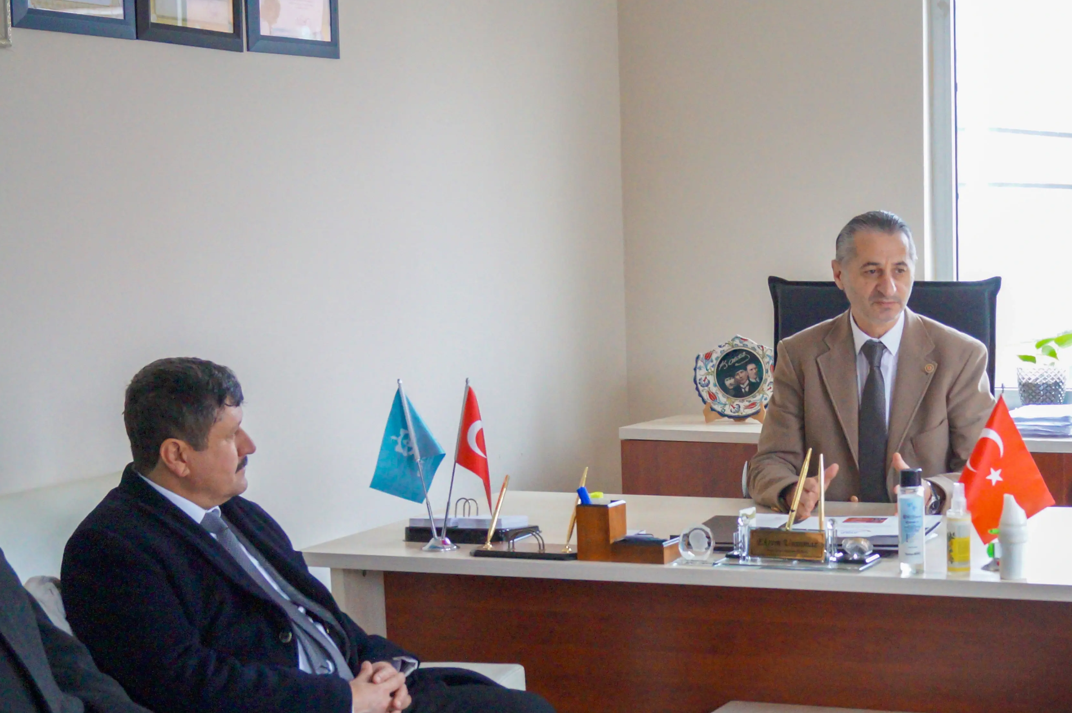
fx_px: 2054
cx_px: 837
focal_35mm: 69
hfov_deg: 28.7
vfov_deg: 19.6
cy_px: 545
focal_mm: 28
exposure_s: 1/40
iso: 3200
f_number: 4.5
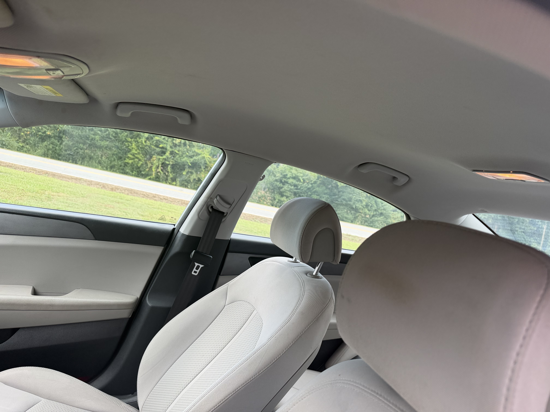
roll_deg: -11.3
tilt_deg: -2.8
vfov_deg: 56.8
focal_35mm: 24
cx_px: 275
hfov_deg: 71.6
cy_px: 206
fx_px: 381
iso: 64
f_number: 1.78
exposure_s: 1/144
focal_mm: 6.76
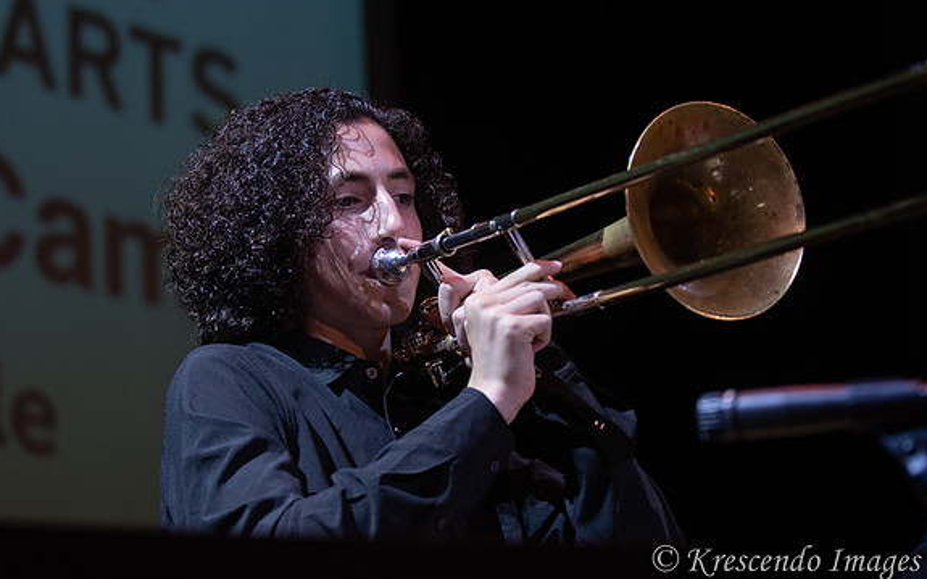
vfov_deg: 12.1
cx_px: 461
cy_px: 283
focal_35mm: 108
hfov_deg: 19.3
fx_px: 2728
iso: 400
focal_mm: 70
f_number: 2.8
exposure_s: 1/200
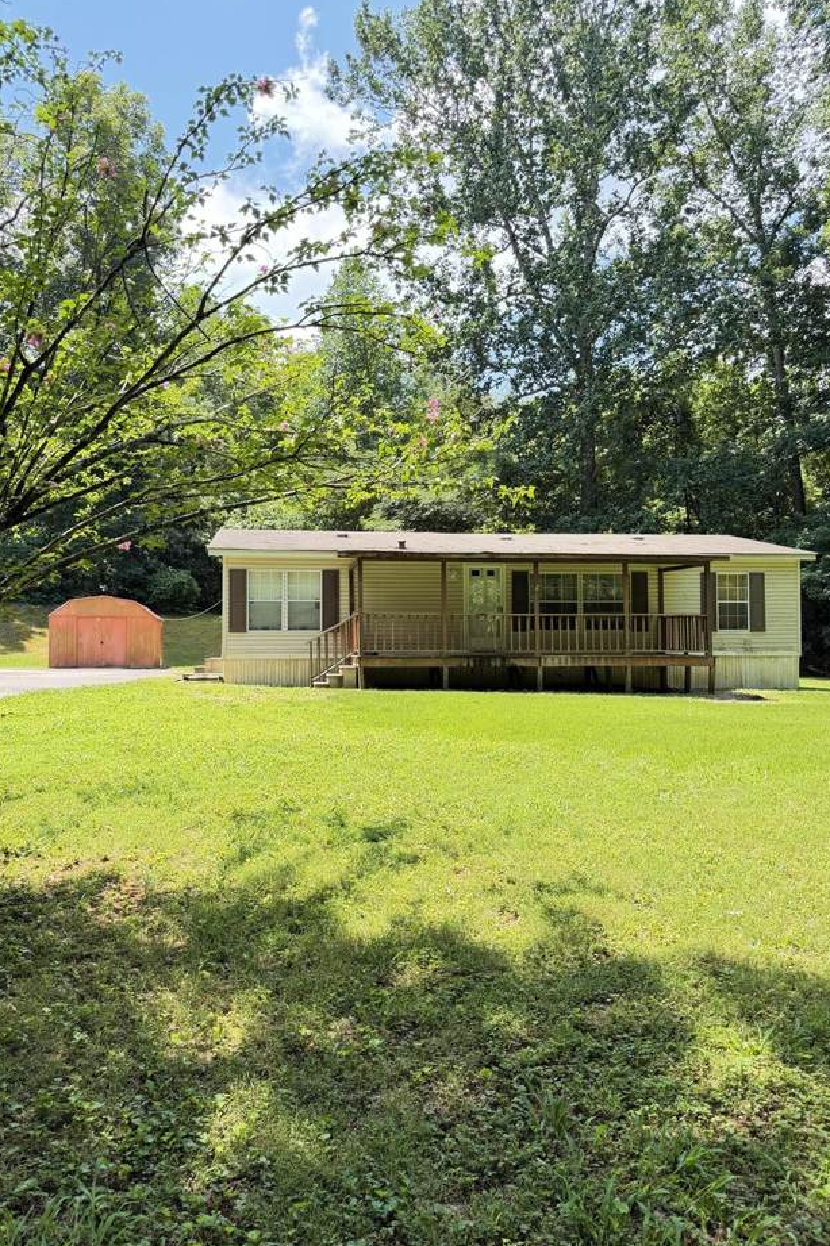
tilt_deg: +1.5
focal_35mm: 26
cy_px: 611
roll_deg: +0.0
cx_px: 407
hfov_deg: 49.5
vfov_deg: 69.4
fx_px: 900
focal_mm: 6.76
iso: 100
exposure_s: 1/728
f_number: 1.78
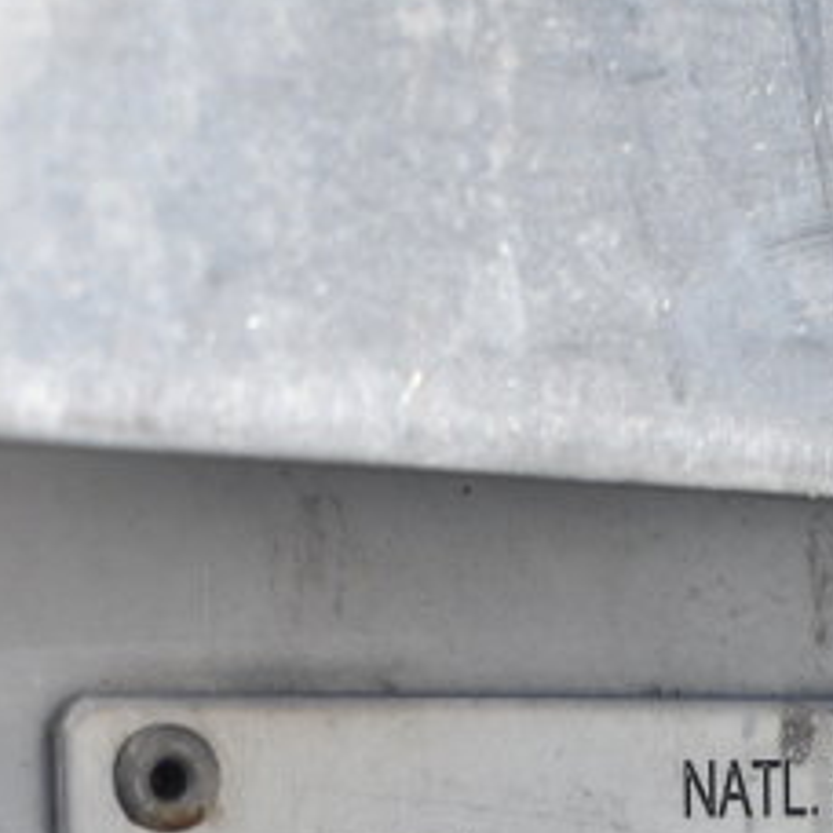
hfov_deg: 13.5
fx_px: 3477
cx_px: 745
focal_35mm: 128
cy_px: 1211
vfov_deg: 13.0
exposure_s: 1/200
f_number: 7.1
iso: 200
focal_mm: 25
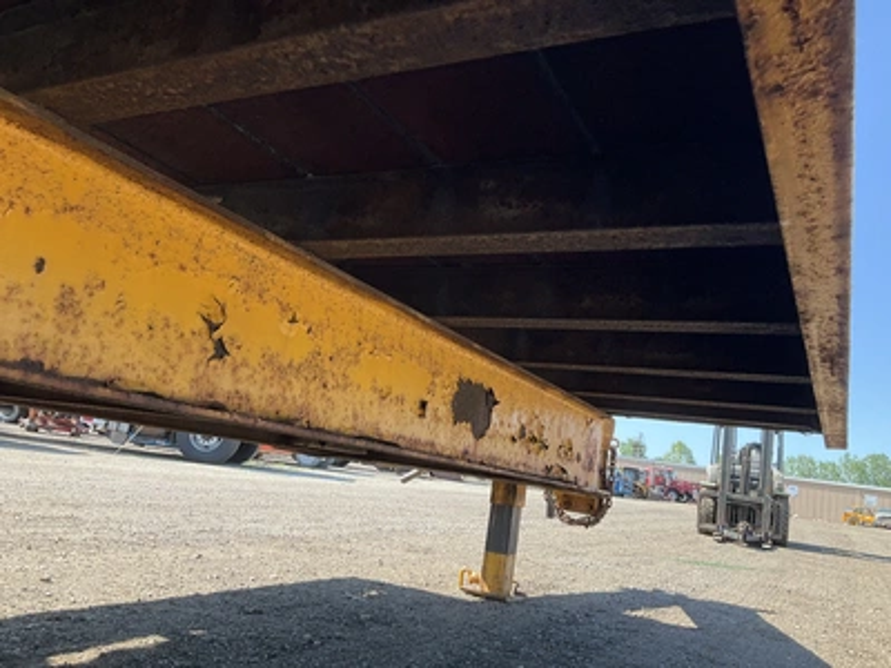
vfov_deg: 48.2
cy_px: 334
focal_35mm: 29
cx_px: 446
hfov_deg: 61.7
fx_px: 746
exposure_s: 1/400
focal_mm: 3
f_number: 1.8
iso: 25
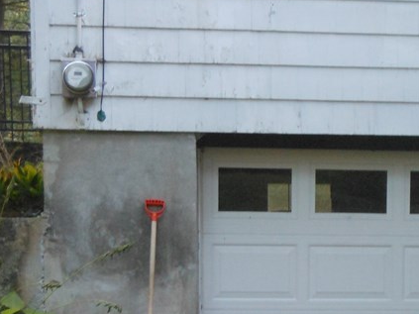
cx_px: 408
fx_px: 1464
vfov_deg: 12.1
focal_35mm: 121
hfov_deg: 16.0
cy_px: 324
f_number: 4
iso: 400
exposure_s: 1/30
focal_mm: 8.9
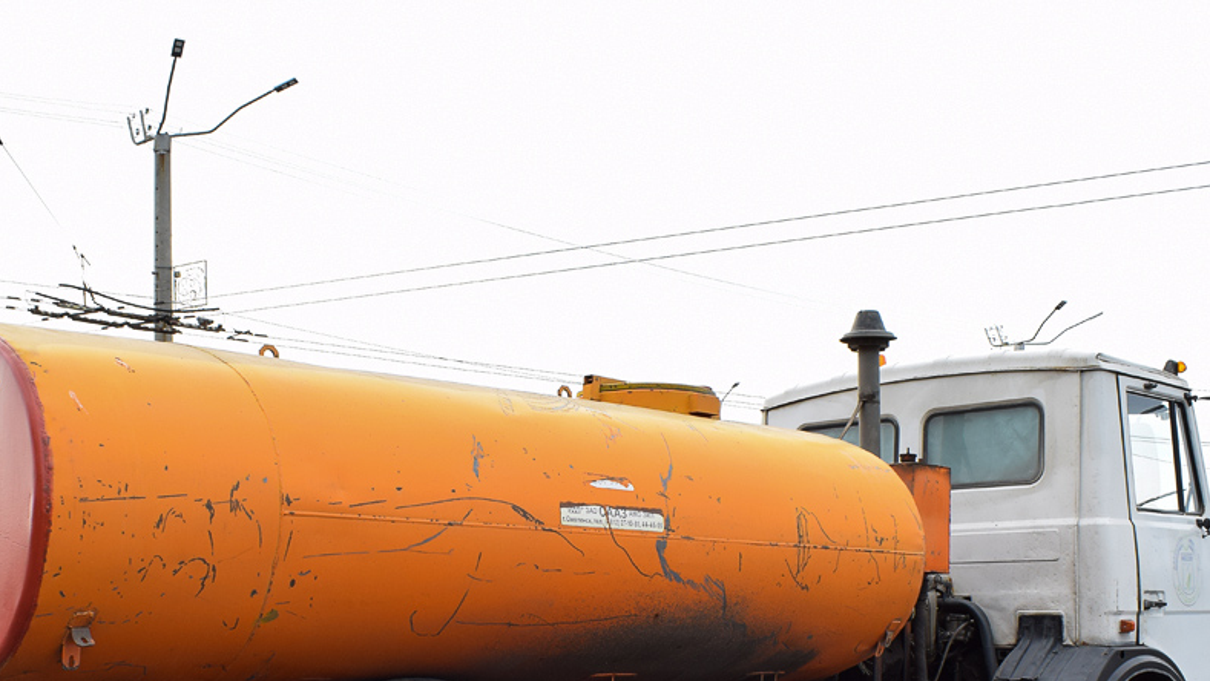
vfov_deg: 27.0
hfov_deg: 47.2
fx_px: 1380
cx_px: 512
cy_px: 577
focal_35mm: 43
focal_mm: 18
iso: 280
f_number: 8
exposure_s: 1/250
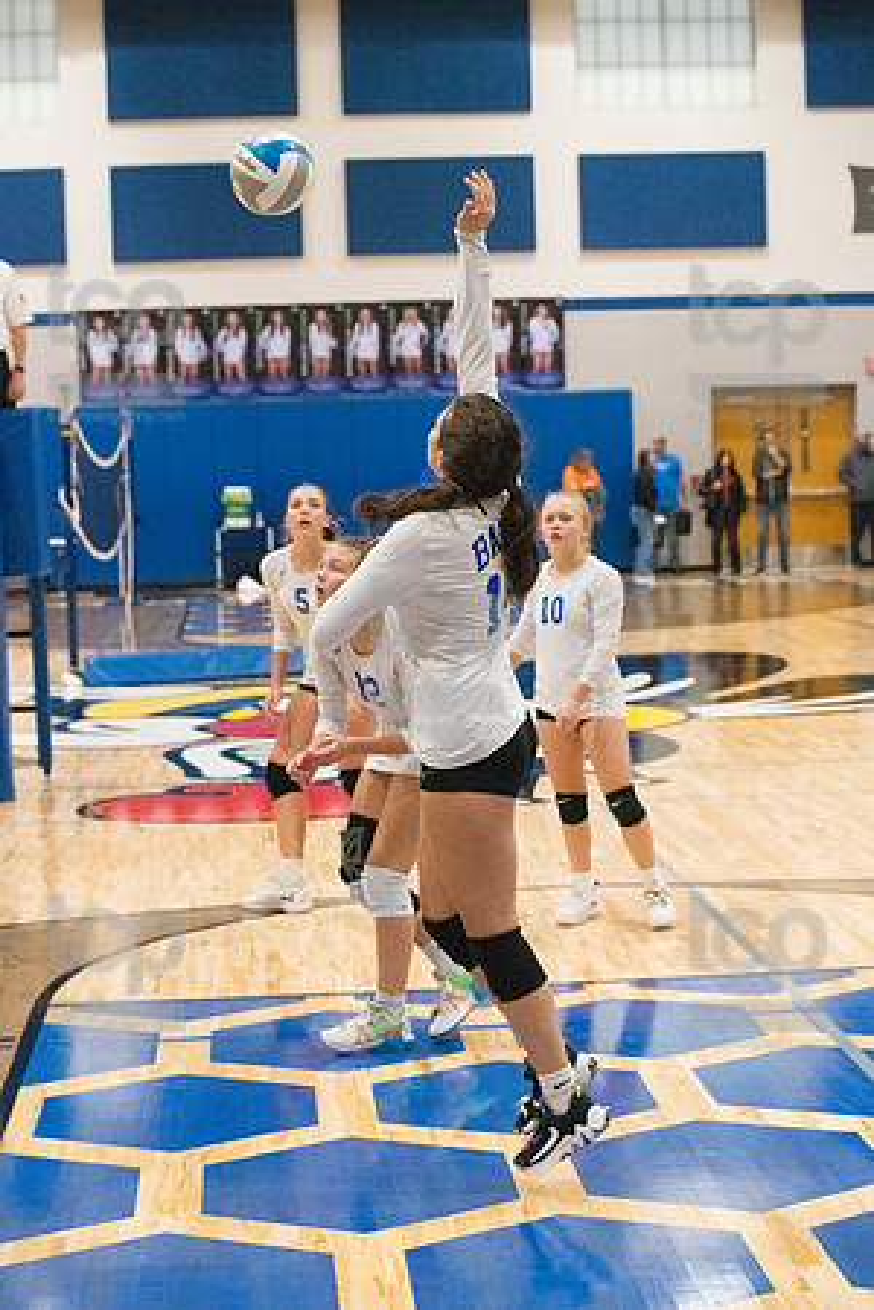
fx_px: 2549
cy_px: 655
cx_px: 437
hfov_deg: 19.5
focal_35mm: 70
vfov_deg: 28.8
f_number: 4.5
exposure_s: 1/1600
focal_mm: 70
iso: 10000
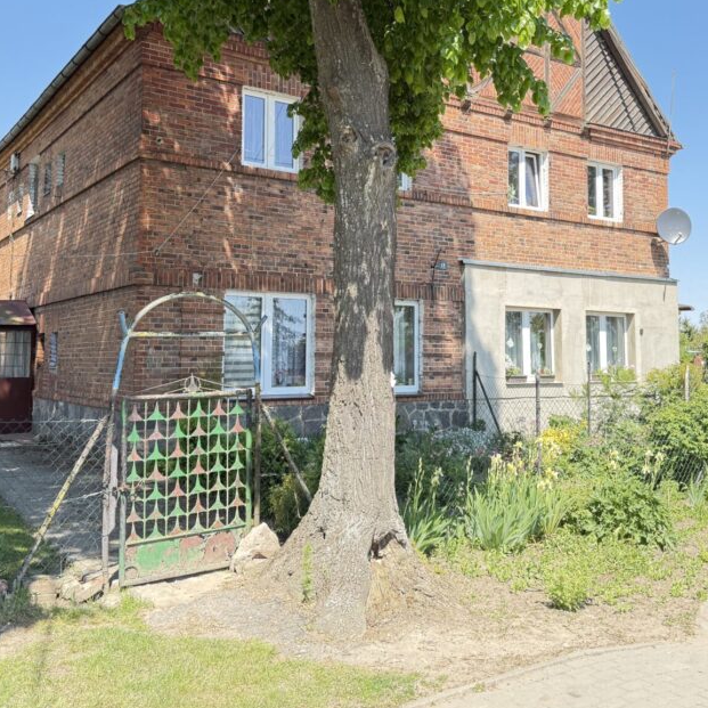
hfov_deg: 47.1
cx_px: 398
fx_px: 810
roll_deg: -0.8
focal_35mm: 35
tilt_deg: +6.4
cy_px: 278
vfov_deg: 46.9
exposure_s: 1/765
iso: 100
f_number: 1.78
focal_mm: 6.76
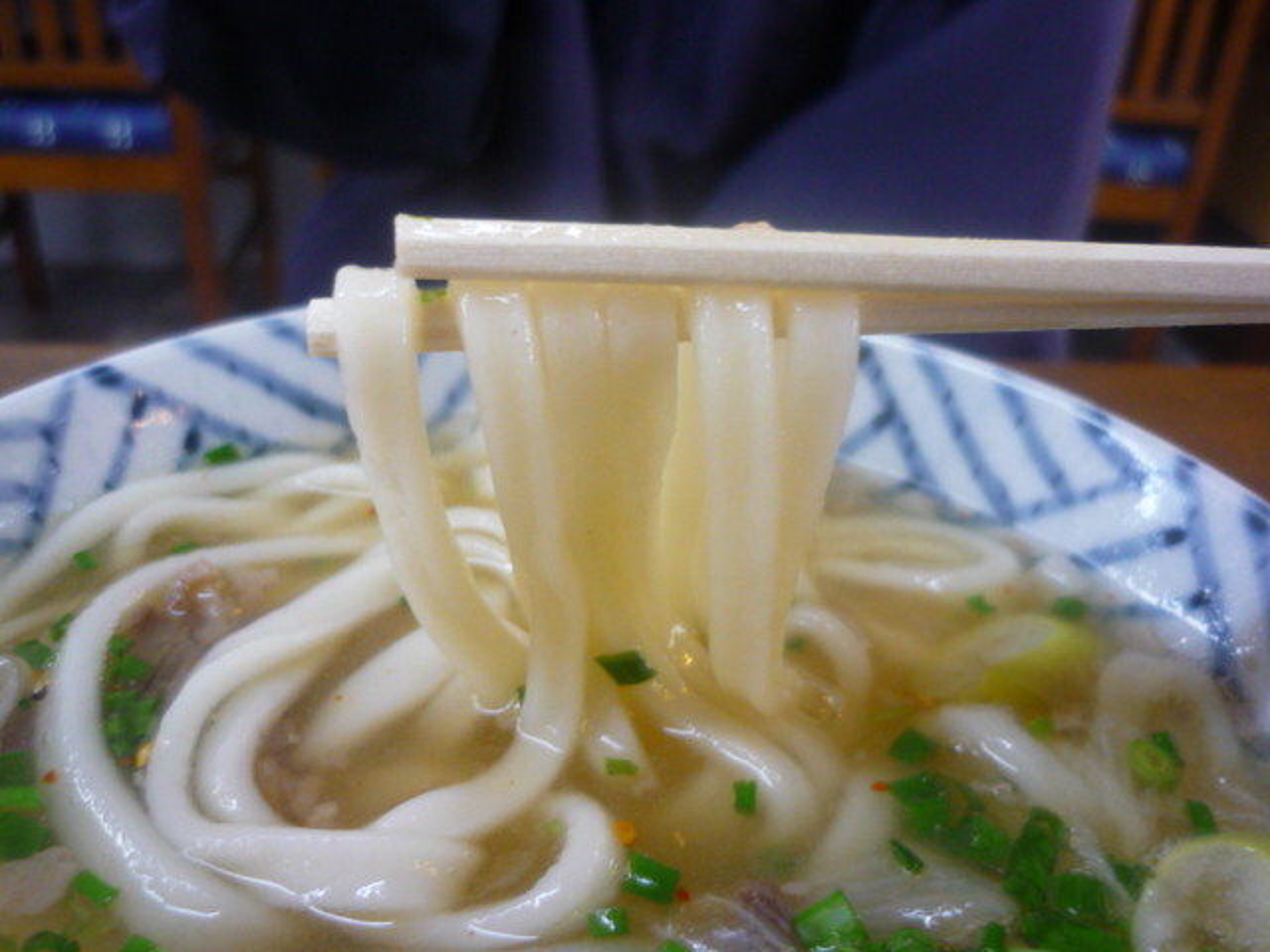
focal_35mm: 33
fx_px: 1211
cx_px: 635
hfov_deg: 55.4
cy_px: 476
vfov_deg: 42.9
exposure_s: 1/30
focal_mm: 5.5
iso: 320
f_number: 2.8
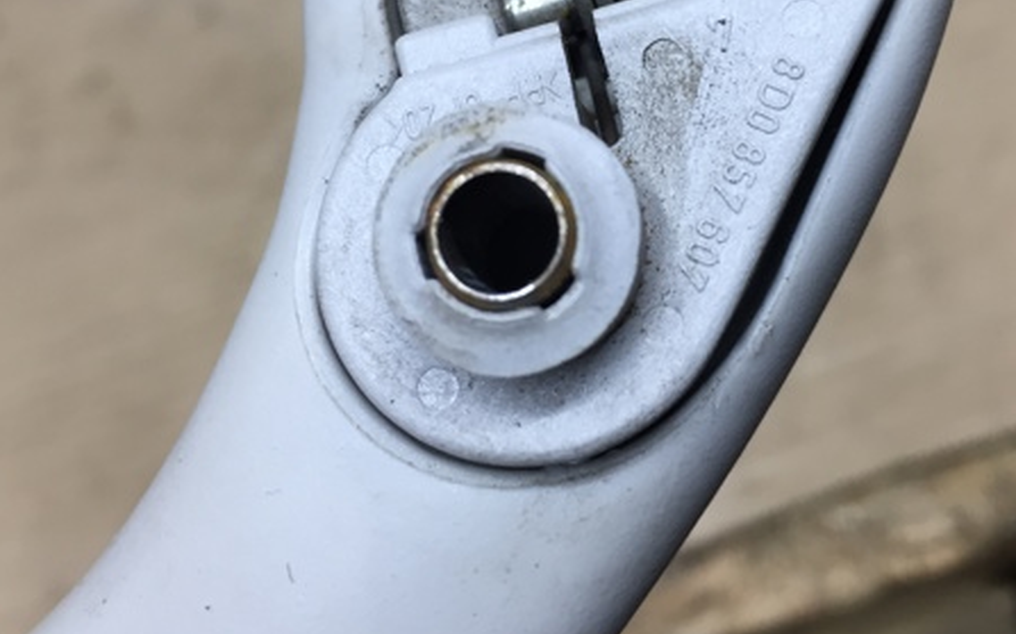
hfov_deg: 45.1
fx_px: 1218
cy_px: 141
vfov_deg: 28.6
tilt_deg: -48.3
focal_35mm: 44
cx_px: 598
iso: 32
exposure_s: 1/33
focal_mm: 4.15
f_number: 2.2
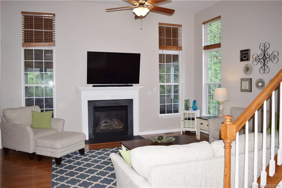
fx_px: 235
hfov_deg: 61.9
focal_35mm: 30
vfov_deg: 43.6
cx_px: 141
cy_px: 94
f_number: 3.5
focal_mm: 20
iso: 100
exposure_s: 1/60
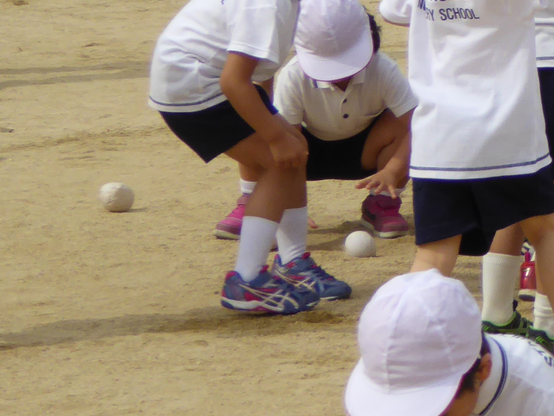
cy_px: -200
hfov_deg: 6.4
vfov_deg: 4.8
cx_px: 802
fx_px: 4929
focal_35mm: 308
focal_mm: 14.1
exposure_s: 1/640
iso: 100
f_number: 4.7
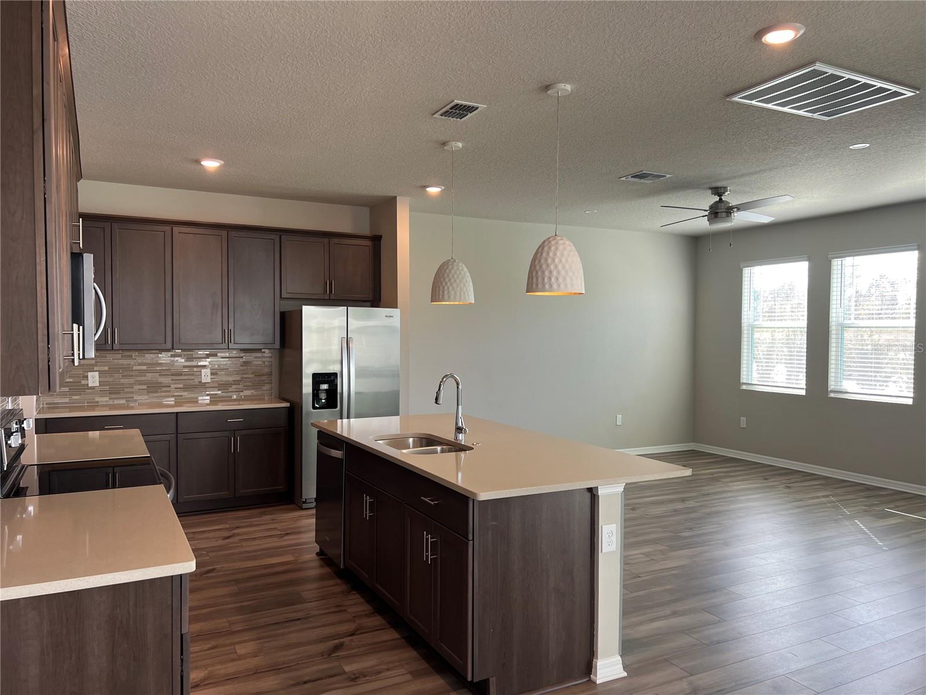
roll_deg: -0.2
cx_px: 463
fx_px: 696
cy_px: 348
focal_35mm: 26
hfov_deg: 67.3
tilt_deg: -1.7
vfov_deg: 53.1
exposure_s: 1/120
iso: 50
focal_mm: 5.7
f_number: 1.5
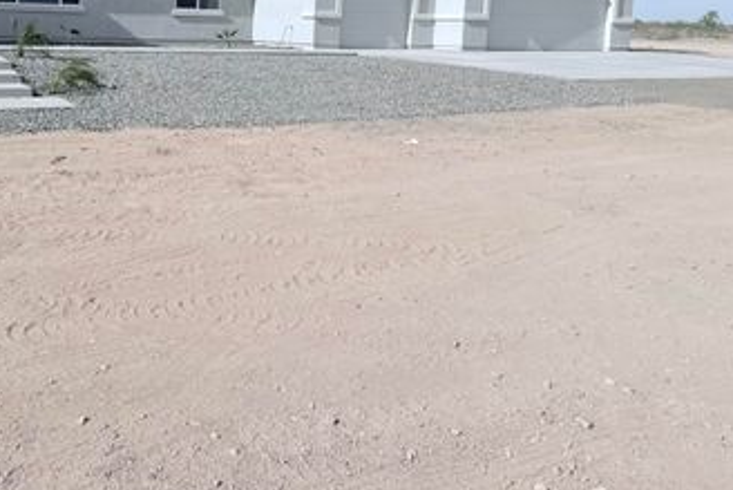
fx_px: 774
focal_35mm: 38
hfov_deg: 48.8
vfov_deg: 34.2
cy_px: 111
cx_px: 190
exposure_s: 1/10309
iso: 80
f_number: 1.78
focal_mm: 6.76
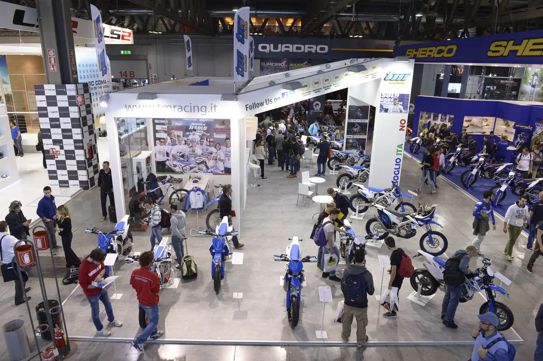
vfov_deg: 53.0
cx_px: 272
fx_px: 362
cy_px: 180
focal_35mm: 24
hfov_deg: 73.8
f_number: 5
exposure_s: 1/200
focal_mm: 24
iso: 1250
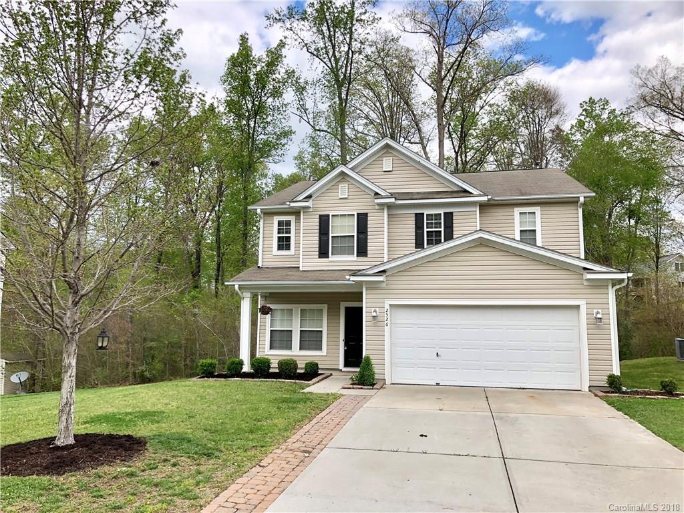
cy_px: 256
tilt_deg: +7.4
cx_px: 342
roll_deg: -0.9
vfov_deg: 49.7
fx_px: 553
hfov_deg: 63.4
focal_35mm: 28
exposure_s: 1/827
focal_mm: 4
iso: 20
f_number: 1.8
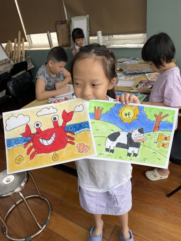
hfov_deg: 53.1
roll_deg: +8.1
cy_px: 120
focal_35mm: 26
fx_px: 181
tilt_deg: -30.2
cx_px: 90
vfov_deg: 67.3
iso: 32
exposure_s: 1/510
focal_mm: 4.25
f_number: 1.8
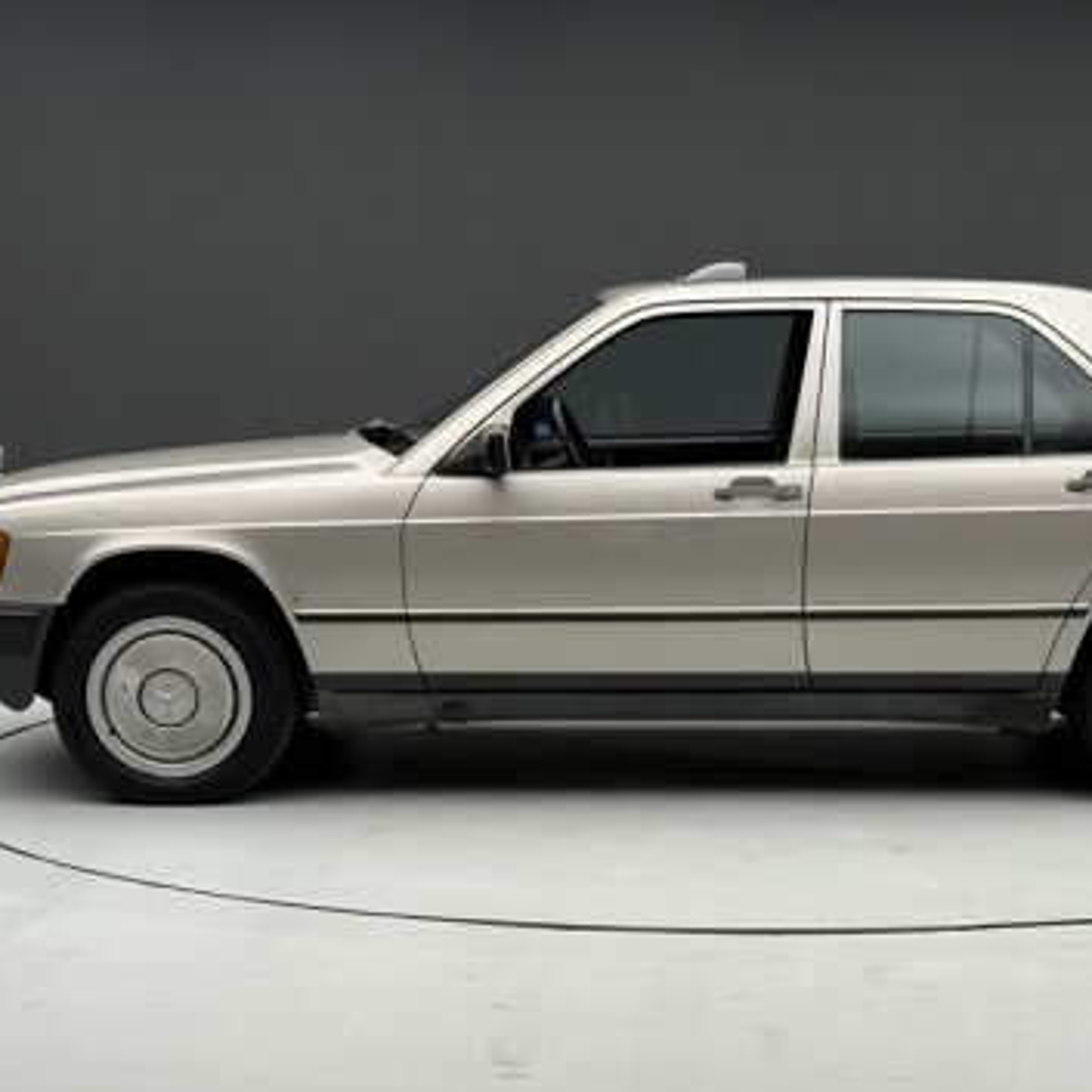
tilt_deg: -8.7
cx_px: 764
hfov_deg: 22.3
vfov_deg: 22.4
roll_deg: -0.4
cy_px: 739
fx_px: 2748
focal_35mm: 77
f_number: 1.78
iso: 100
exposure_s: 1/105
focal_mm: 6.76
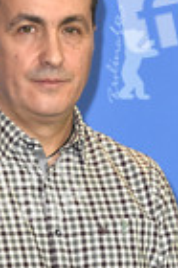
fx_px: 2662
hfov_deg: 3.8
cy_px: 295
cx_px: 42
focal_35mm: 358
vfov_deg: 5.7
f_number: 6.3
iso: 640
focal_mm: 125
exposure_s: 1/160
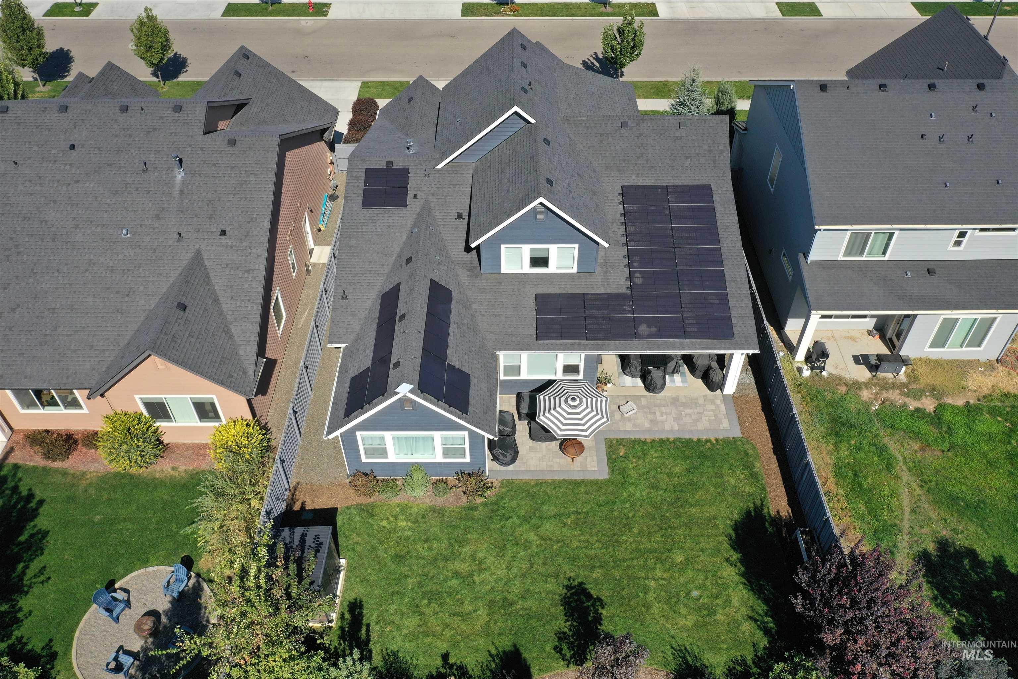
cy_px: 340
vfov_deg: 46.4
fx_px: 792
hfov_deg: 65.5
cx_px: 509
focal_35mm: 28
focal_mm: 10.26
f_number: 6.3
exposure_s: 1/667
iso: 100
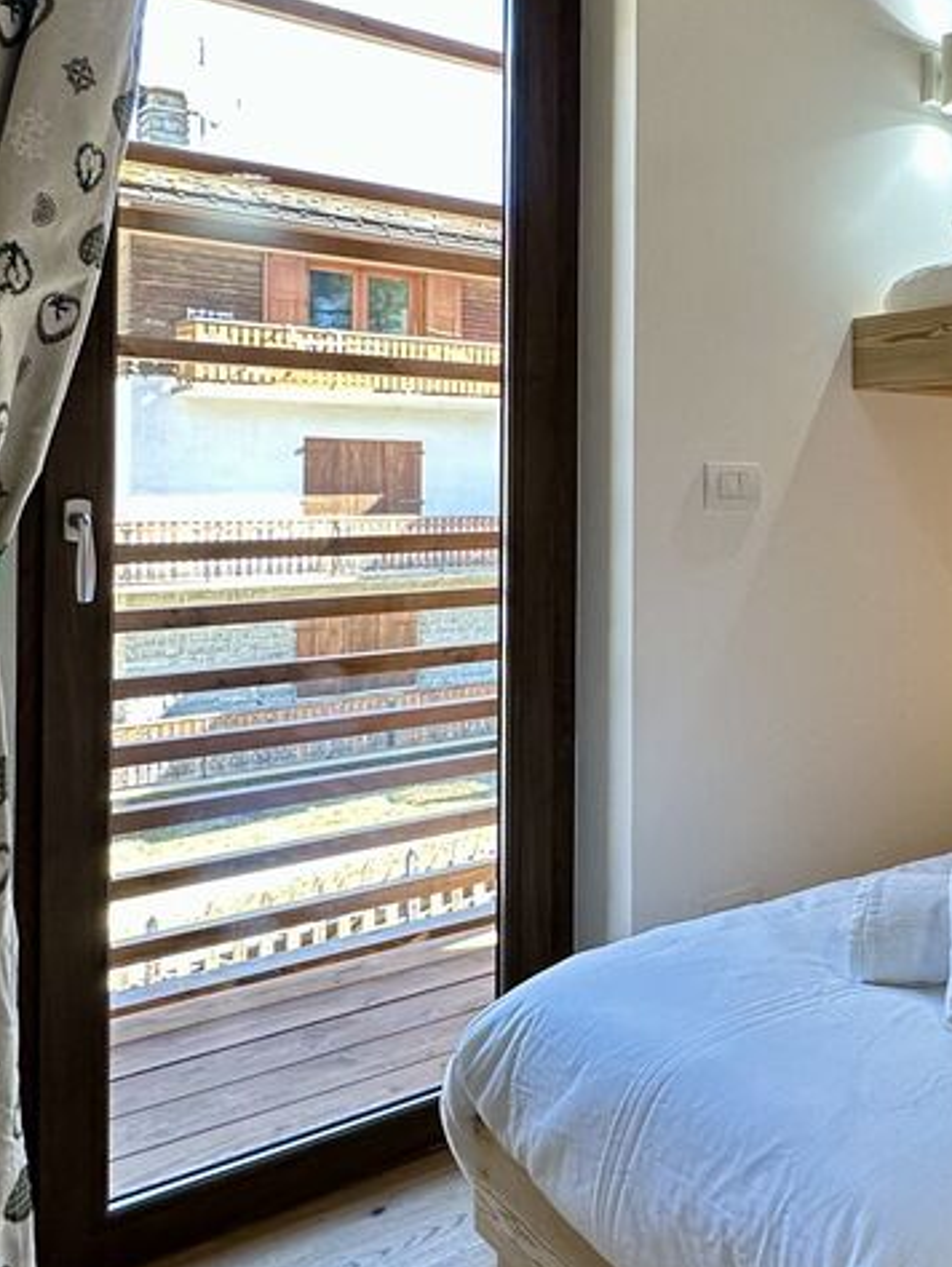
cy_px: 484
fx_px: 1246
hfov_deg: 36.9
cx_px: 981
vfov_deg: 53.4
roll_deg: -0.9
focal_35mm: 34
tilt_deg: +0.5
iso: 125
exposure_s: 1/100
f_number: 2.2
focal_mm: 2.22
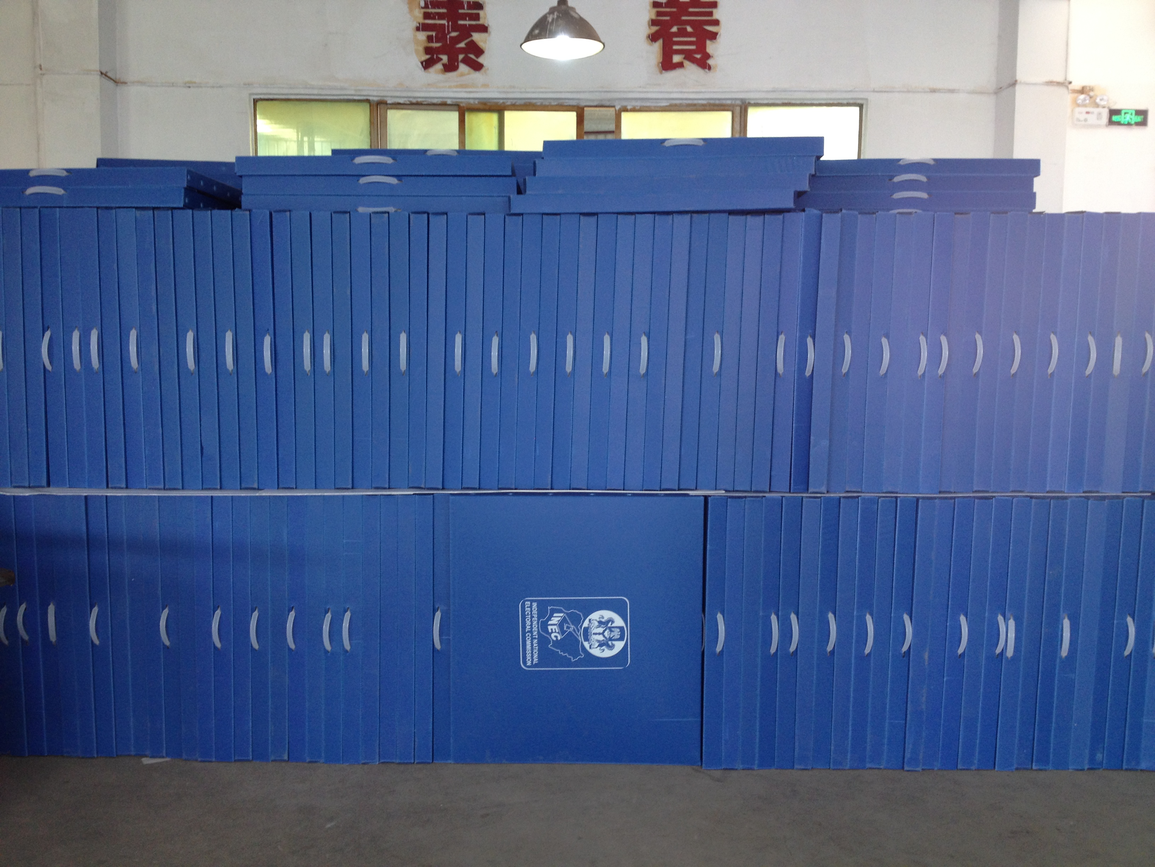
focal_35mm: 35
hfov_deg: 52.6
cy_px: 434
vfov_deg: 40.7
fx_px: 1168
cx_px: 578
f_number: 2.4
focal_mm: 4.28
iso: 80
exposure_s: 1/20
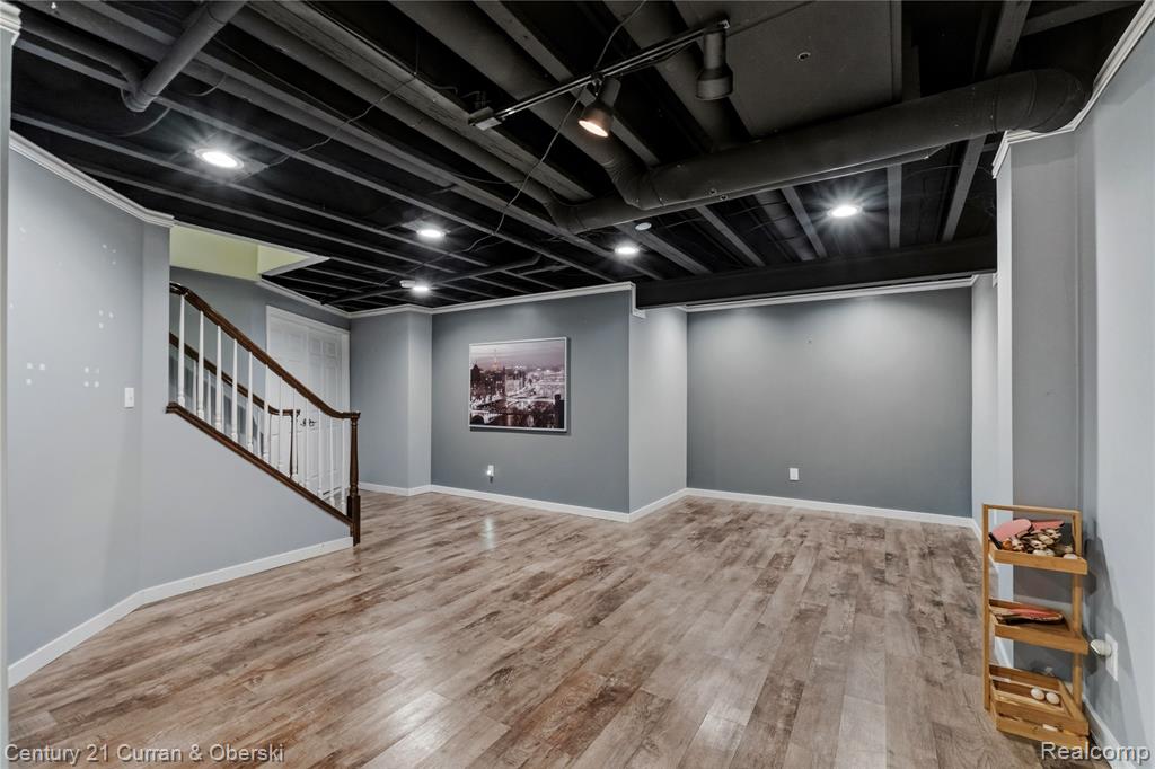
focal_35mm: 15
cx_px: 578
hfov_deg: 100.4
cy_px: 384
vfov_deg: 77.3
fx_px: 481
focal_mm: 10
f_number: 8
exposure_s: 2
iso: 1250
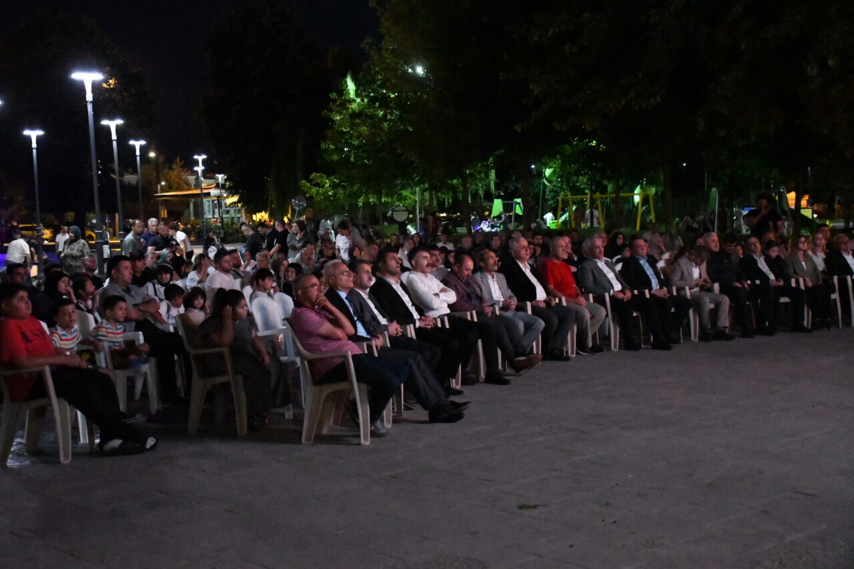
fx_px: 1210
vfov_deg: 26.5
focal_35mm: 51
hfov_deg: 38.9
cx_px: 427
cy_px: 284
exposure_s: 1/200
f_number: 4.2
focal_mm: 34
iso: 32000
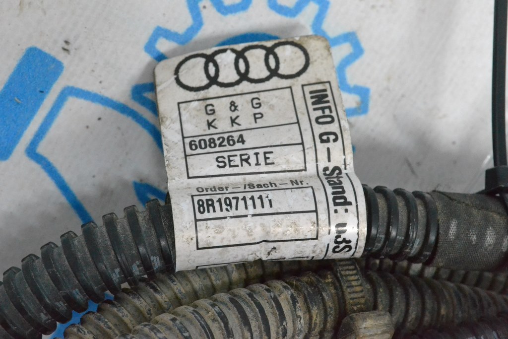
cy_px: 170
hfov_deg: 24.6
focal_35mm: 82
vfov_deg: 16.6
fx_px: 1164
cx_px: 254
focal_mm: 55
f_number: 13
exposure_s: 1/100
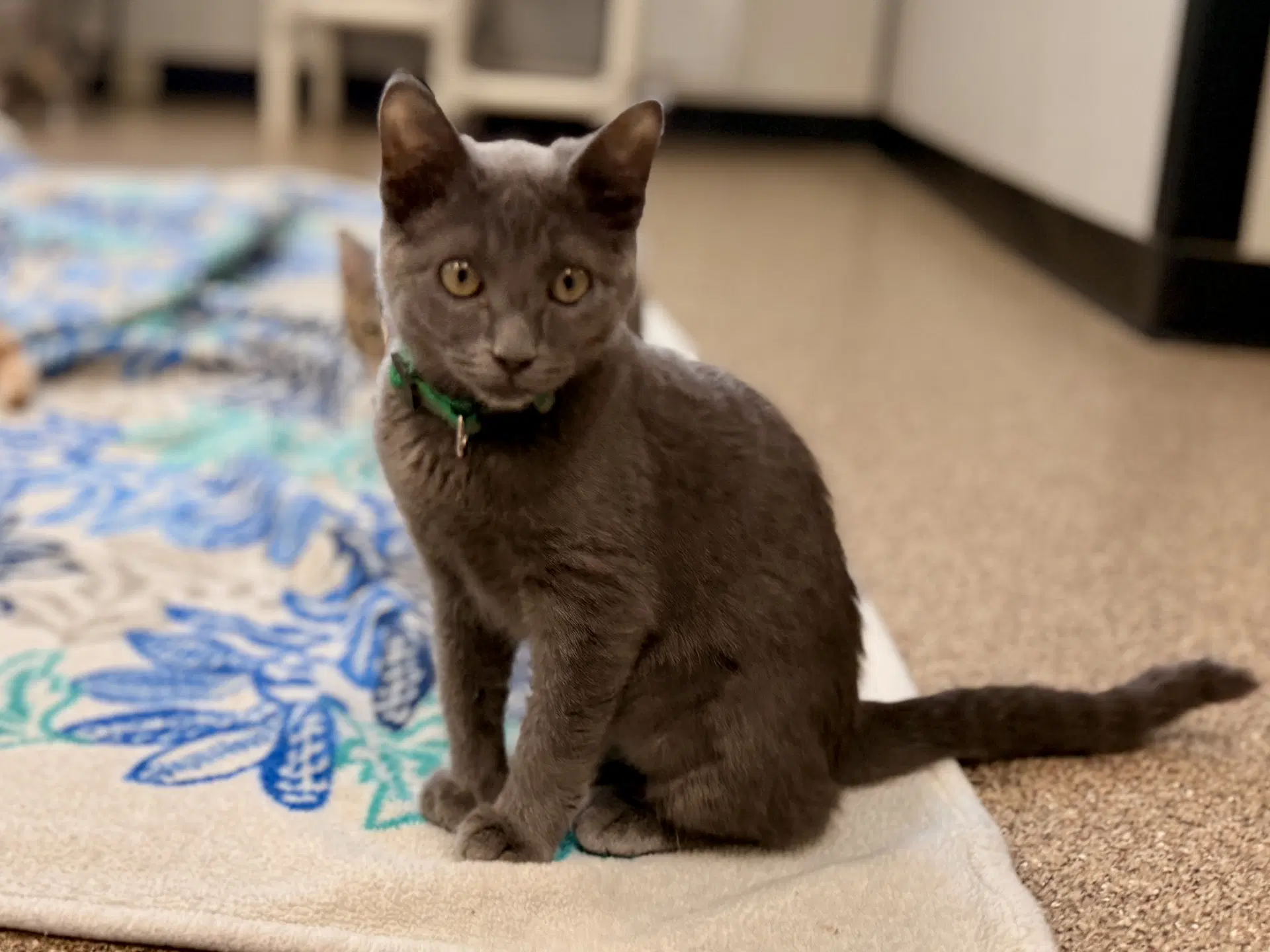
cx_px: 635
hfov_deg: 71.6
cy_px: 476
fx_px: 881
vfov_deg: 56.8
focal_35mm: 24
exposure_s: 1/120
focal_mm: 6.76
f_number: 1.78
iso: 200
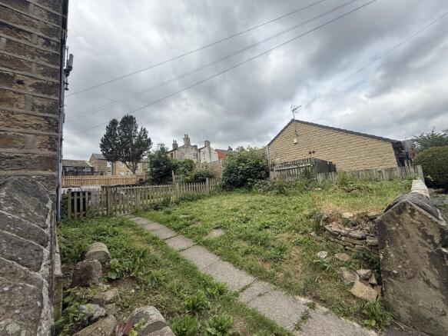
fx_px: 181
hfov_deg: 102.1
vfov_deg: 85.7
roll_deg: +5.4
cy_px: 168
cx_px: 224
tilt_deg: +7.8
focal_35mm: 14
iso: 50
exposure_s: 1/1656
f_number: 2.2
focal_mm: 2.22
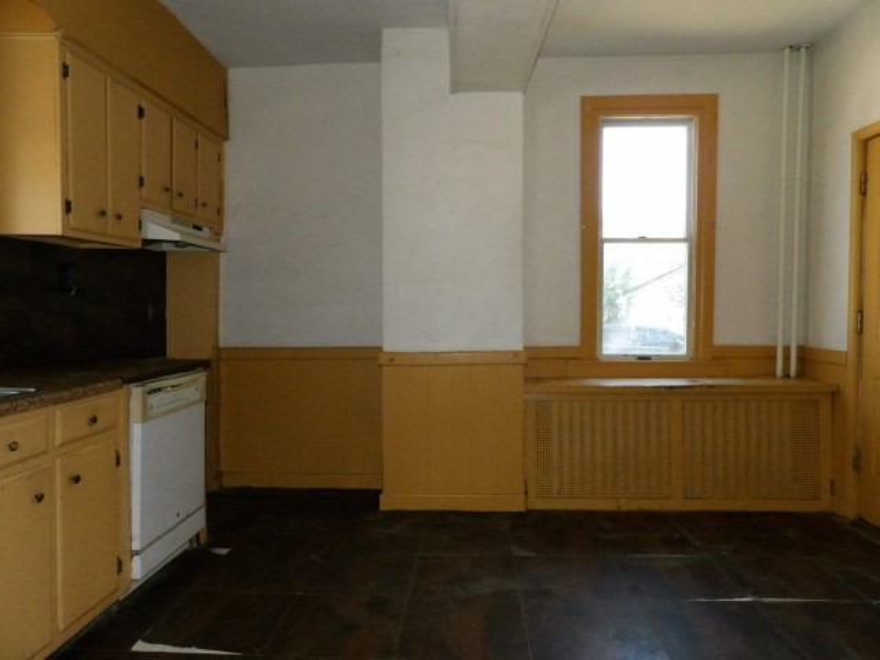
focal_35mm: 24
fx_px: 610
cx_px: 440
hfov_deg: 71.6
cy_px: 330
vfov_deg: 56.8
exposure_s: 1/250
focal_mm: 4.3
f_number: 3.2
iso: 800
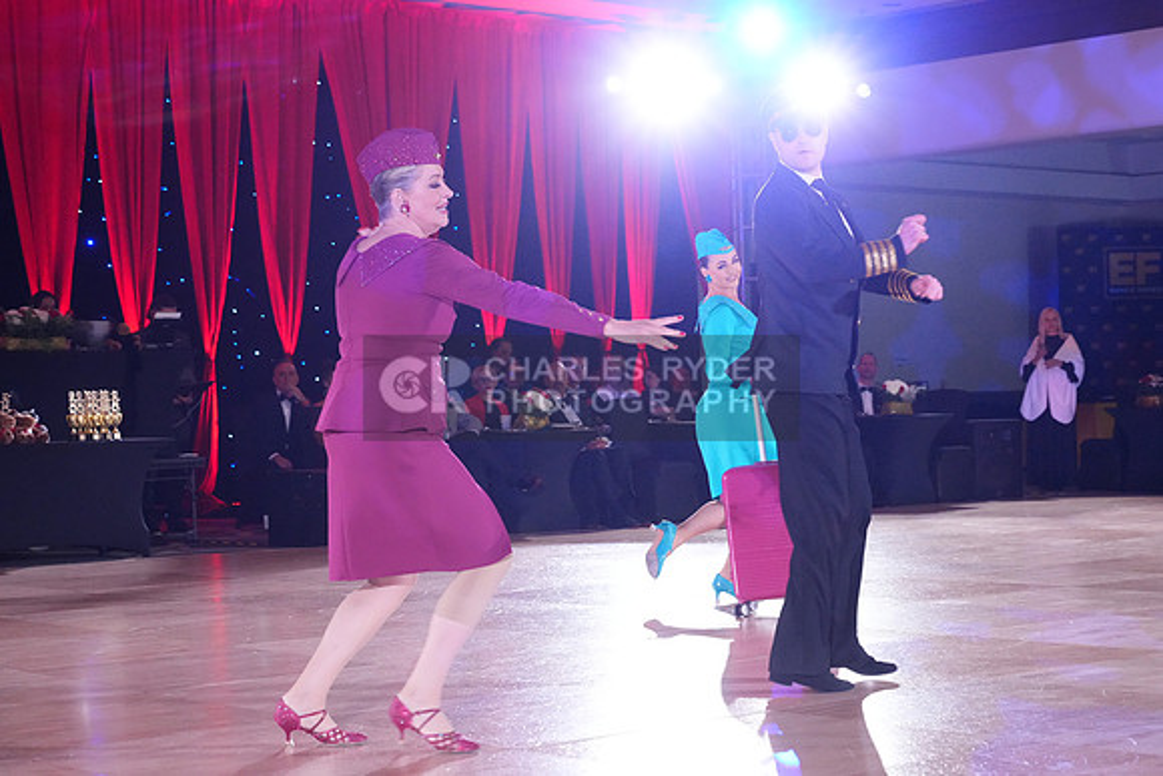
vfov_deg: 19.5
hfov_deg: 28.8
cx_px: 582
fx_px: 2262
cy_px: 388
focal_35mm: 70
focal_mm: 70
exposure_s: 1/250
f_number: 6.3
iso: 8000
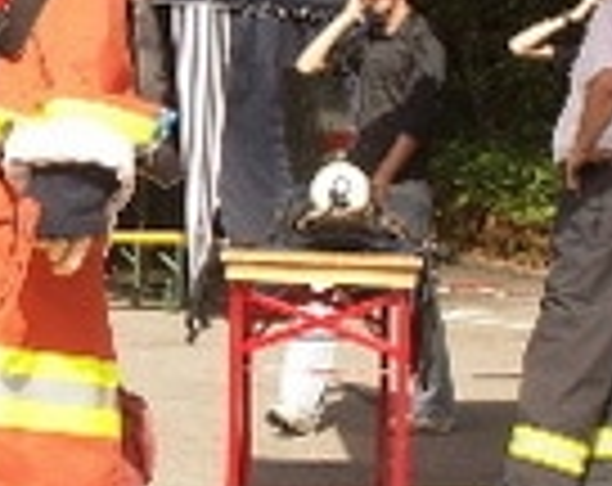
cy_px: 180
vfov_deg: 10.1
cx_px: -50
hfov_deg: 12.5
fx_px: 2745
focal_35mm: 152
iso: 50
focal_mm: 11.4
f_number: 5.6
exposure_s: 1/160
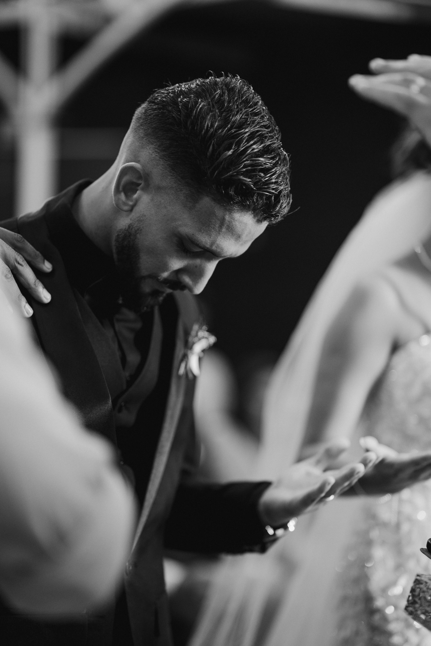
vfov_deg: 23.9
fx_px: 1526
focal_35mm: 85
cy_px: 323
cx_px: 216
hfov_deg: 16.1
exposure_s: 1/250
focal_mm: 85
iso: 500
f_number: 1.4
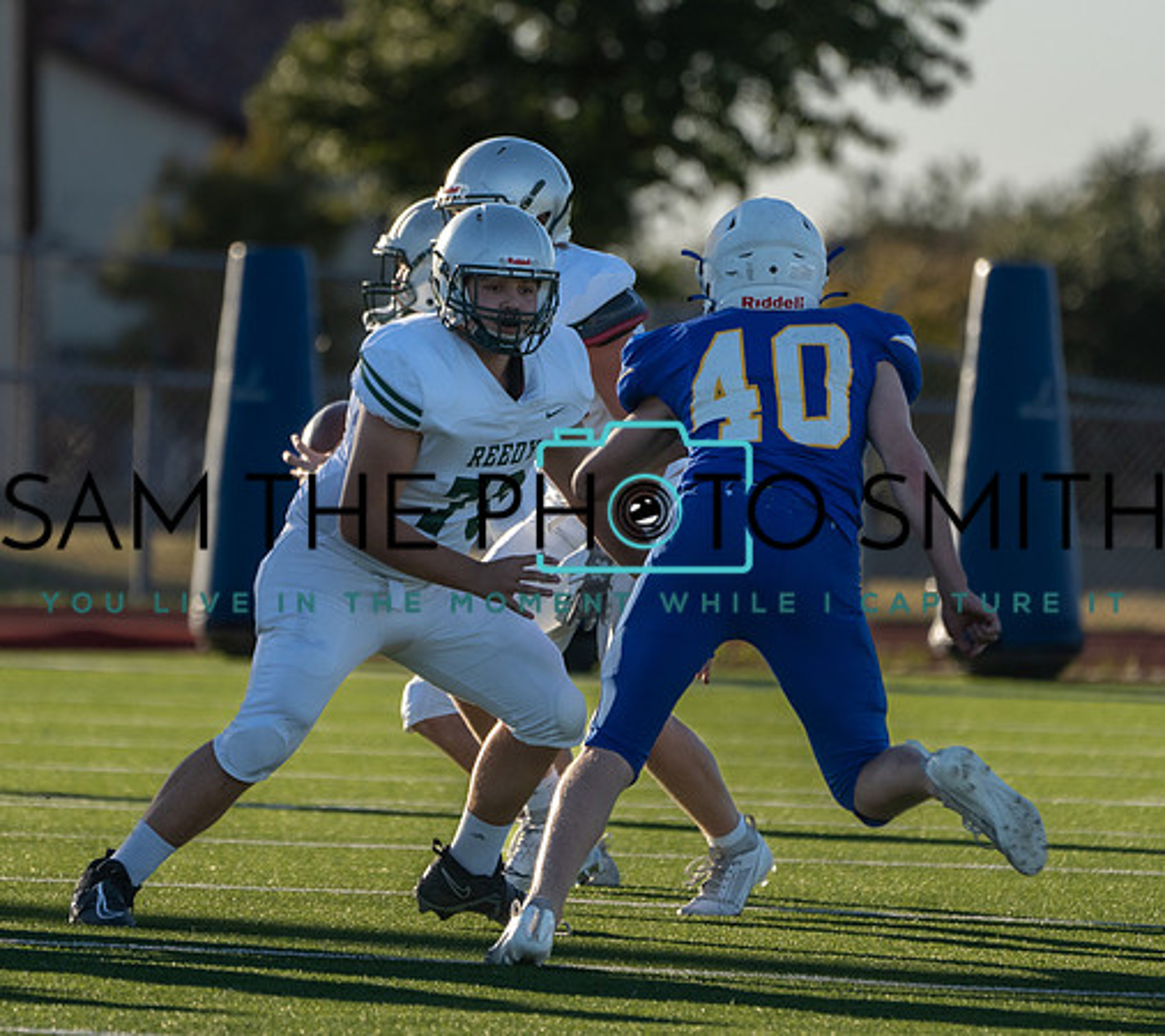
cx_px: 509
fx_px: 24467
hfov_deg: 2.7
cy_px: 392
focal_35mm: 679
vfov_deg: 2.4
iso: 320
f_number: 5.6
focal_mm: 400
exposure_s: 1/1000
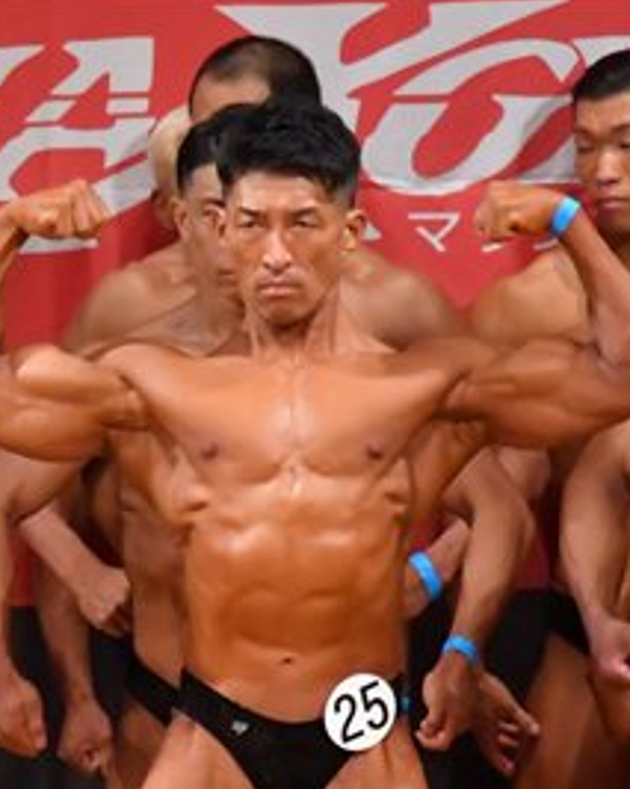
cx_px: -173
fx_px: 18141
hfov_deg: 2.0
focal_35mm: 777
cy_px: 754
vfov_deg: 2.5
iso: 10000
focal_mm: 190
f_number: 5.6
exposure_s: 1/400
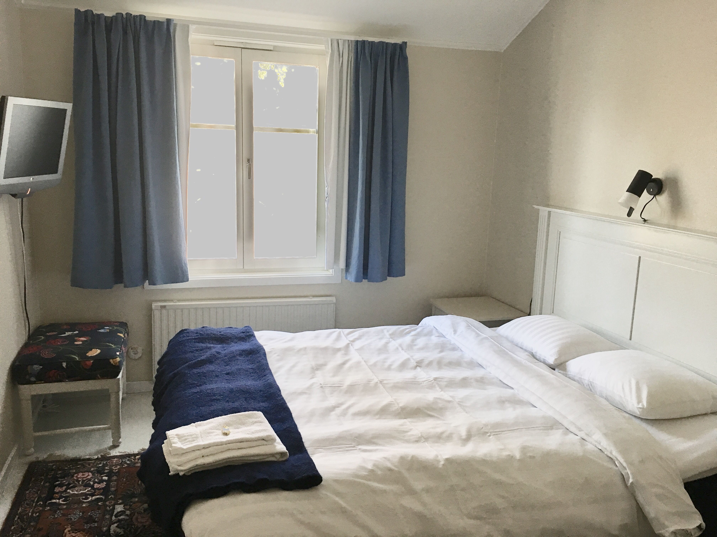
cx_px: 358
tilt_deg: -11.9
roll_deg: -2.5
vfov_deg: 48.2
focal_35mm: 29
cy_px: 268
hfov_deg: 61.7
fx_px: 601
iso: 50
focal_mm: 4.15
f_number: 2.2
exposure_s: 1/33
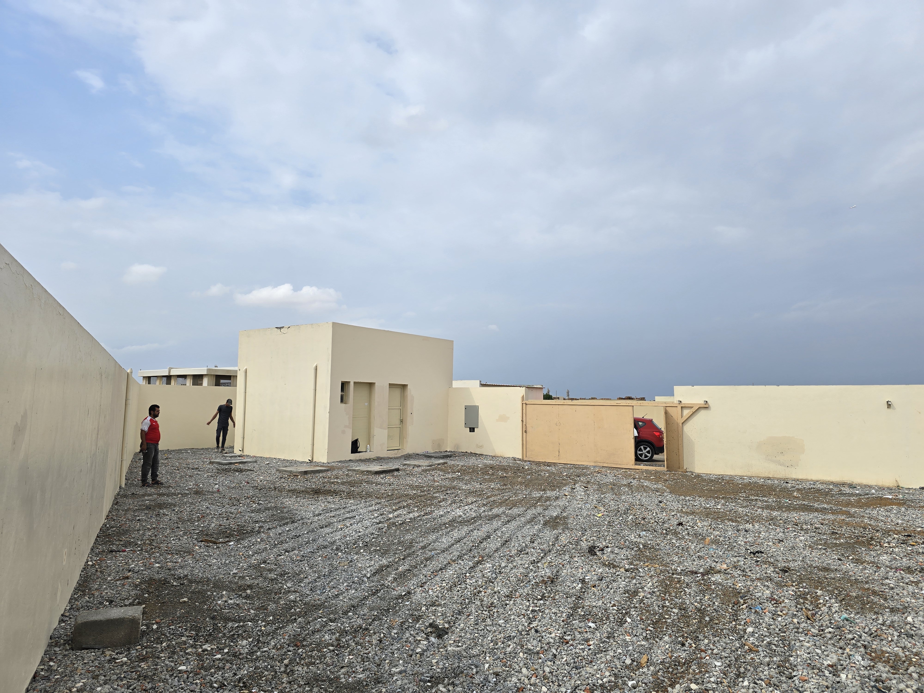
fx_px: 614
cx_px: 462
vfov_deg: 58.9
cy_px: 346
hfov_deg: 73.9
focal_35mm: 23
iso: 12
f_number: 1.7
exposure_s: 1/1610
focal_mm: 6.3
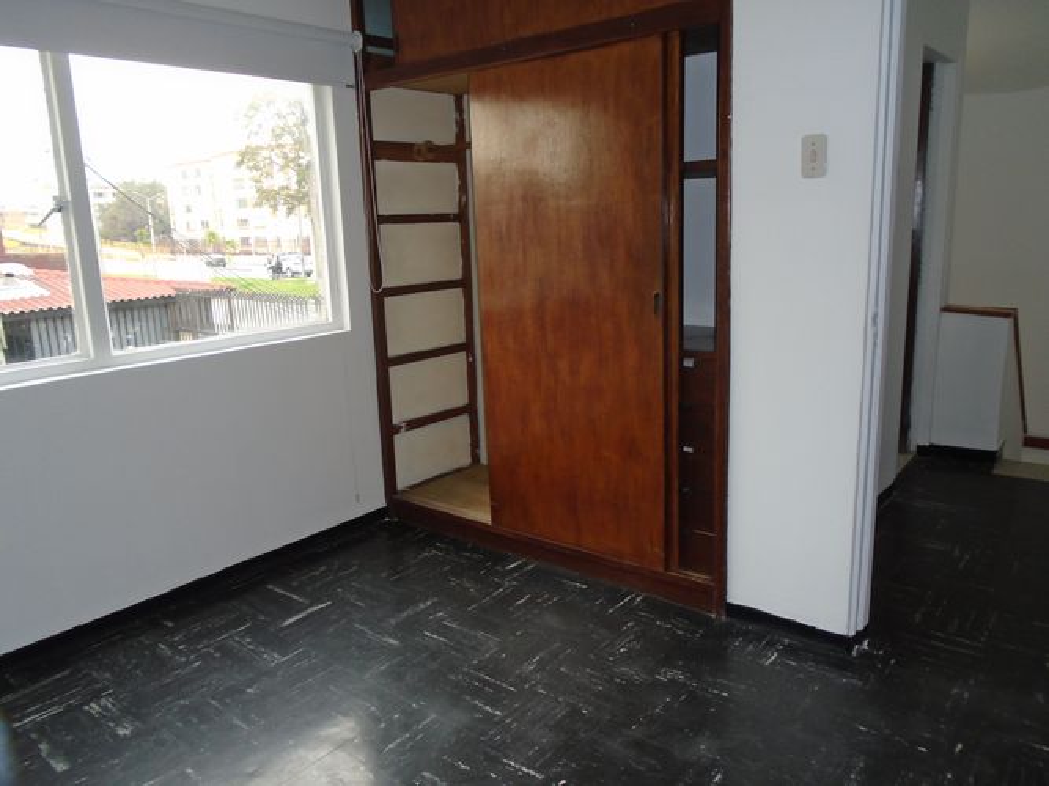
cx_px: 524
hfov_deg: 67.3
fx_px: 788
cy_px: 393
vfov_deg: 53.0
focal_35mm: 26
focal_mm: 4.6
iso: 100
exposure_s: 1/80
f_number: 3.2
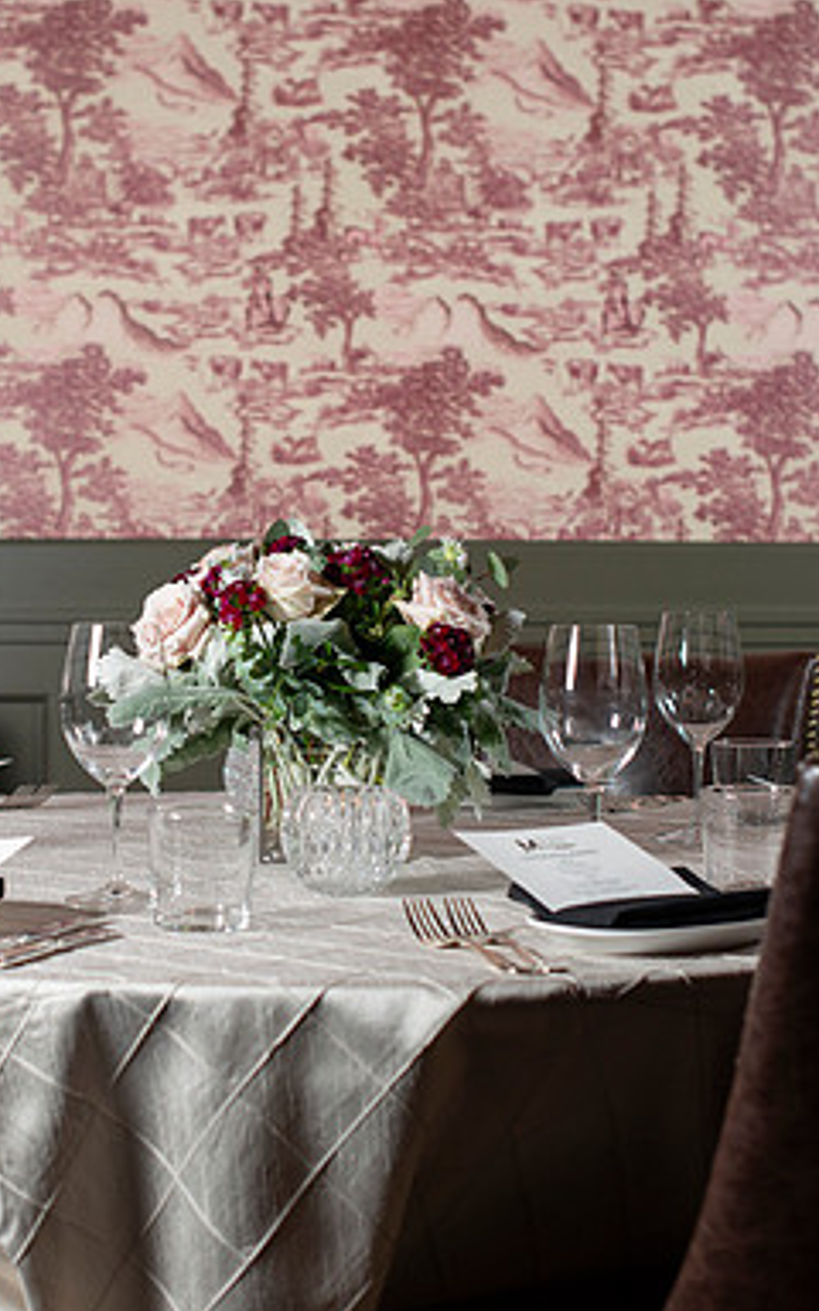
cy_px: 657
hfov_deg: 16.9
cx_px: 283
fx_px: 2750
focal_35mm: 77
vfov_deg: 26.8
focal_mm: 50
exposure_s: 1/250
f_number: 3.5
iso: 200
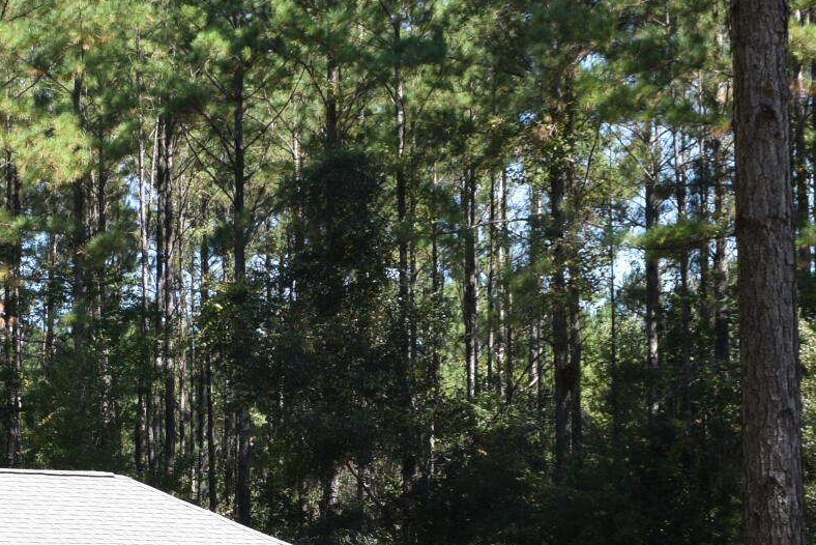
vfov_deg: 9.9
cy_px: 577
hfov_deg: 14.7
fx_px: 3106
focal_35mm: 137
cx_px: -9
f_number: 9
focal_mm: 24
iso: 100
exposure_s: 1/60
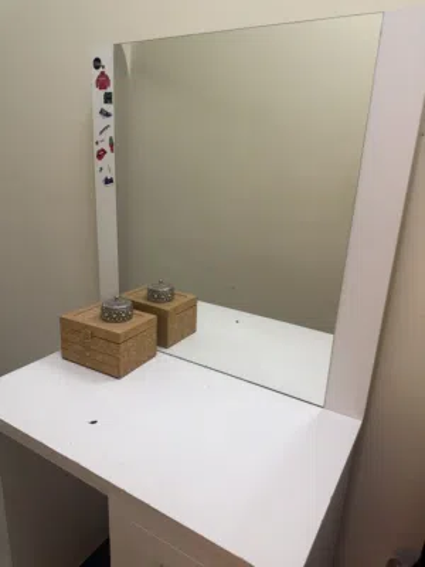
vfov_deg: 71.6
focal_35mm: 24
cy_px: 284
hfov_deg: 56.8
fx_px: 393
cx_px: 212
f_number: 1.78
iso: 320
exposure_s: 1/50
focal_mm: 6.76
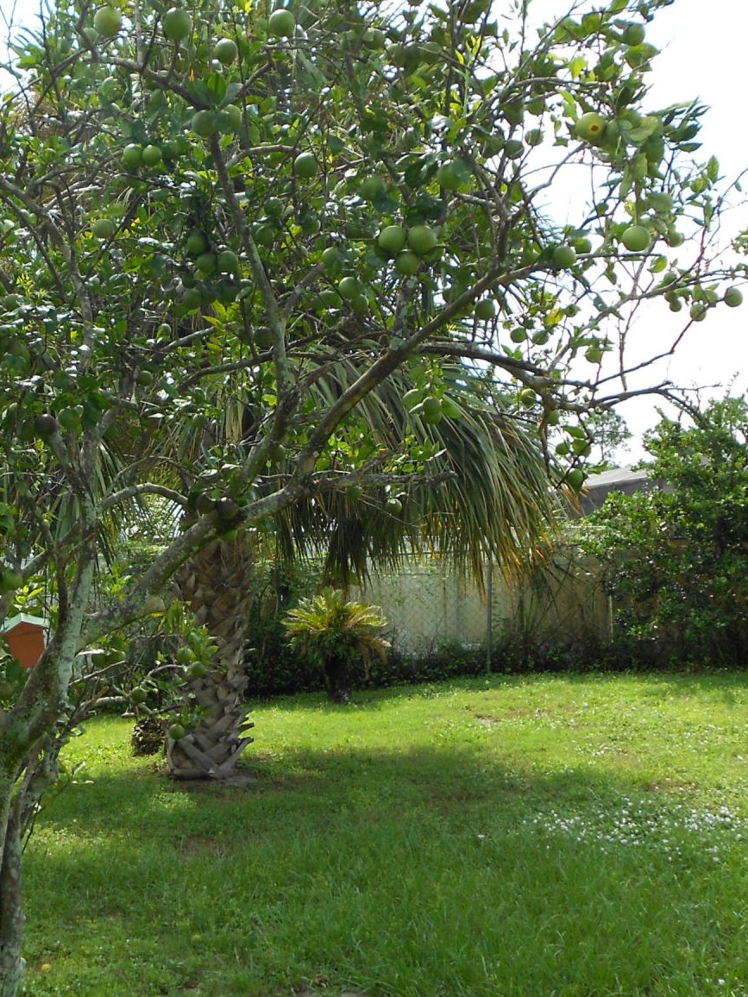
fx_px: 1297
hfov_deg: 31.5
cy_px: 435
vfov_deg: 42.0
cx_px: 173
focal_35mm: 45
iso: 80
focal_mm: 4.6
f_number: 3.2
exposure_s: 1/320
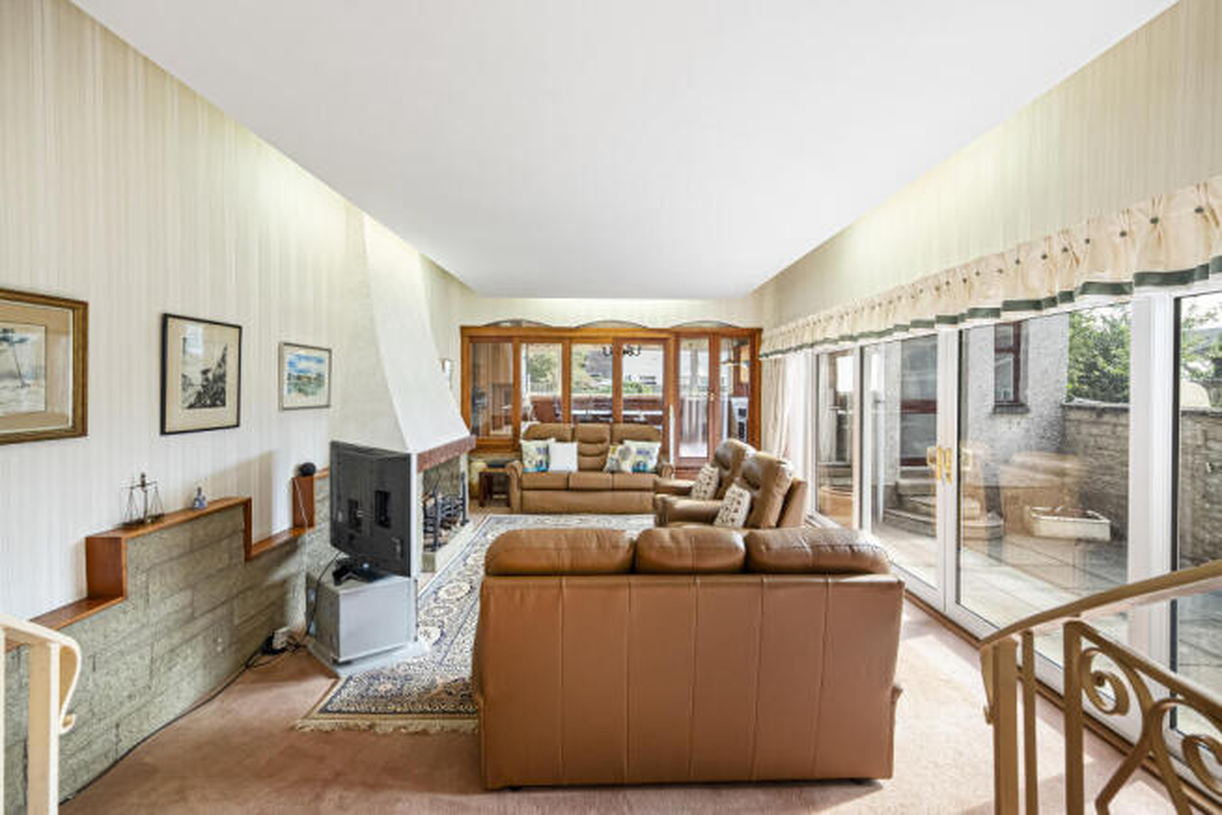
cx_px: 611
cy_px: 408
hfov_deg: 104.2
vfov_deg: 81.2
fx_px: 475
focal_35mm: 14
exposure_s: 1/60
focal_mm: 9.4
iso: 400
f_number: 6.4
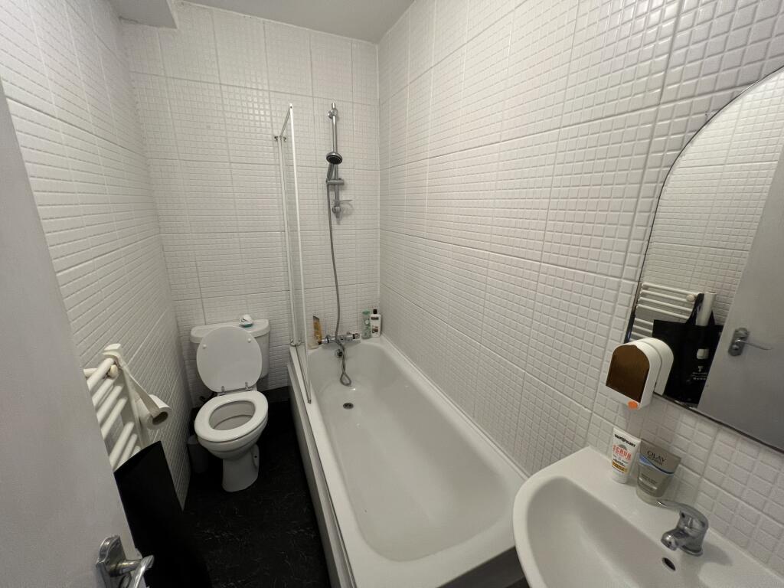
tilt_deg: -16.2
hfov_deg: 106.2
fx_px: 294
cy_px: 294
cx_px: 392
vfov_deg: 89.9
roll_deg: -0.7
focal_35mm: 13
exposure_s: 1/50
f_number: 1.8
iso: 200
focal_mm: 1.57
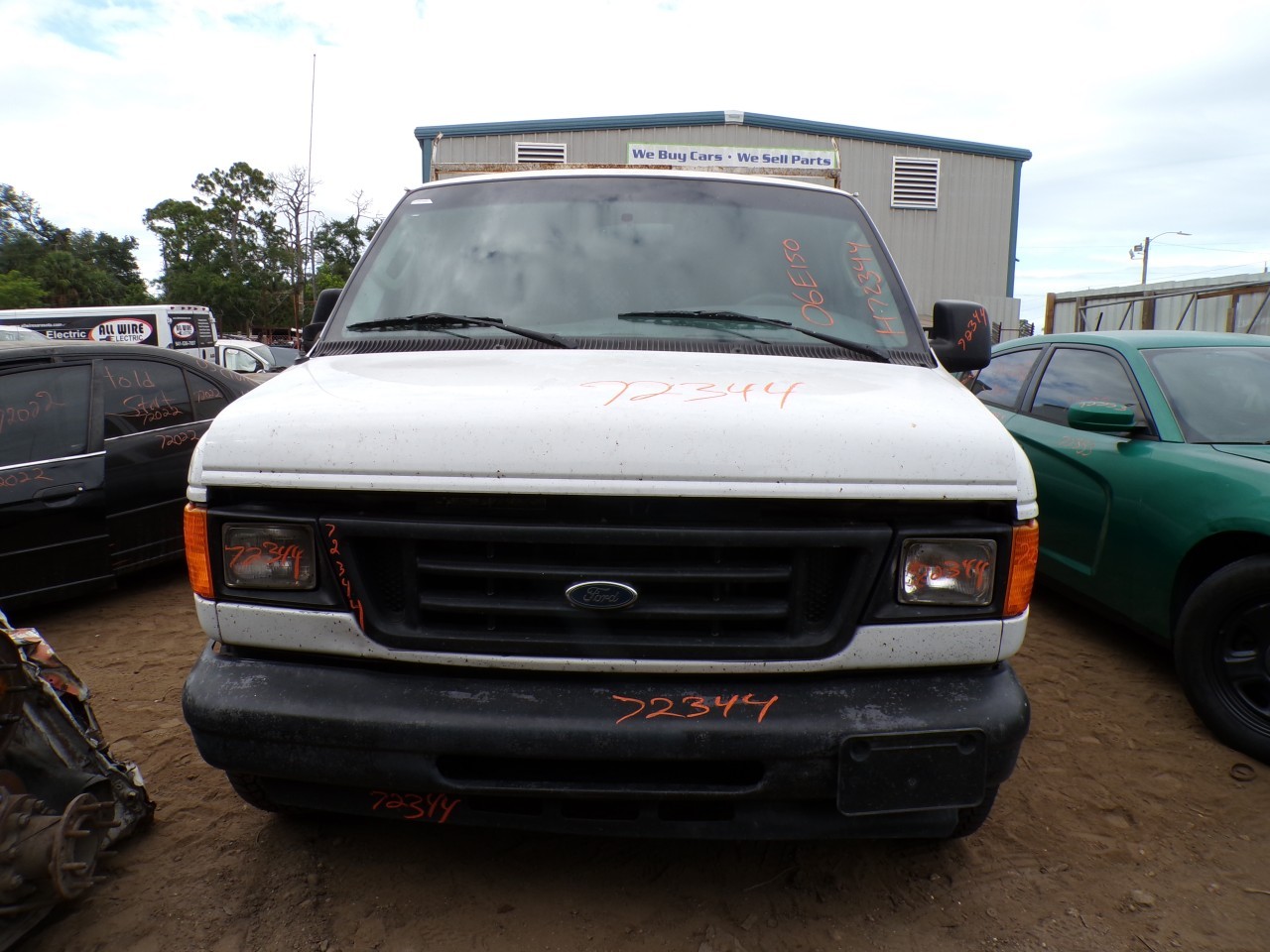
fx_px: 881
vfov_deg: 56.8
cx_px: 635
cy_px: 476
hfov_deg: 71.6
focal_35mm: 24
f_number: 4.4
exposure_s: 1/300
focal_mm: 4.3
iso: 100
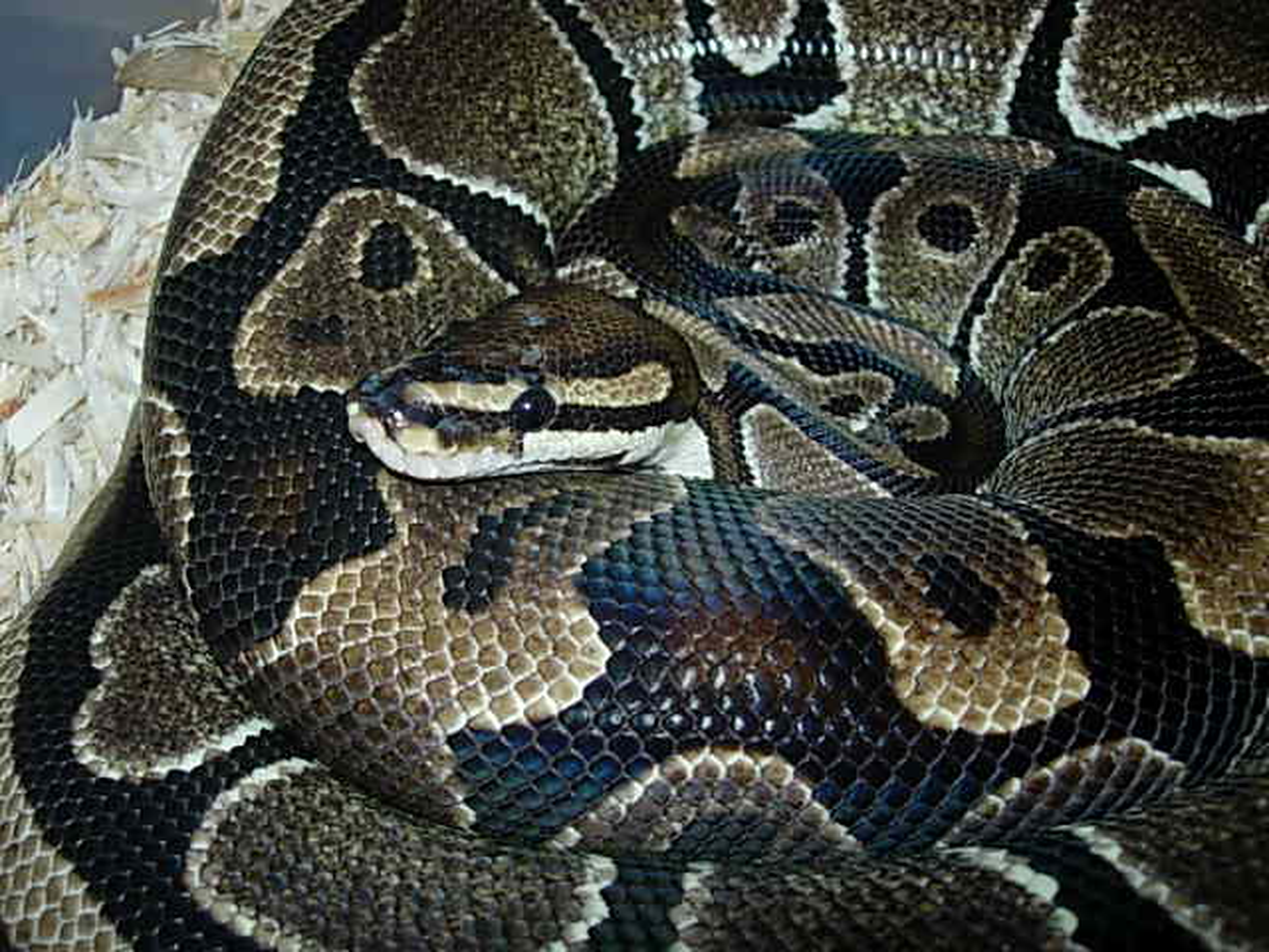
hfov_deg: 49.0
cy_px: 476
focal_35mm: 38
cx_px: 634
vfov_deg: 37.7
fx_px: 1393
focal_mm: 7.8
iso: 79
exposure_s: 1/64
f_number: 2.8
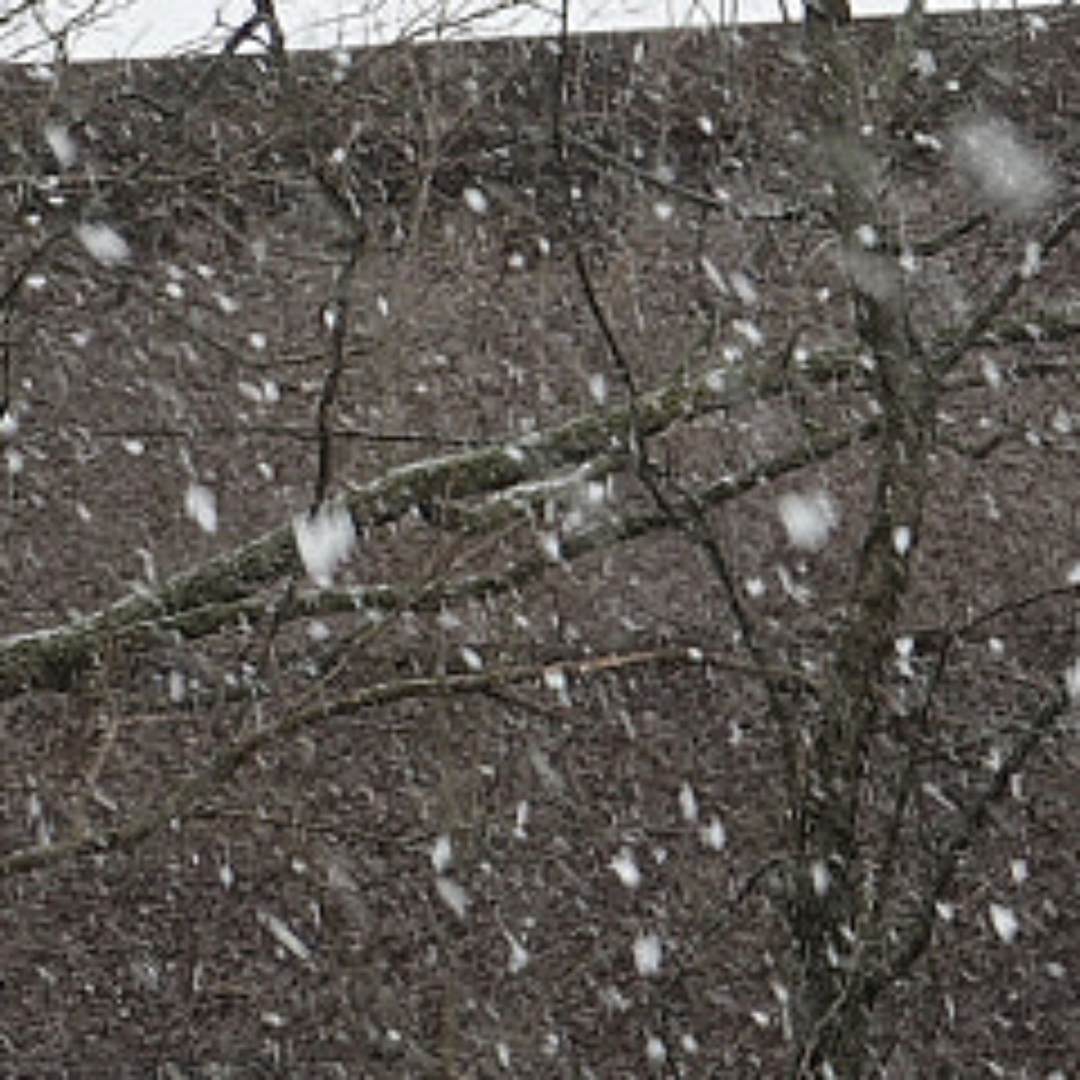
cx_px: -81
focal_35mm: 385
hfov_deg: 4.5
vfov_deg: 4.6
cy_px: 423
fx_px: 13590
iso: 100
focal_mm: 24.79
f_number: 3.5
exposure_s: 1/100
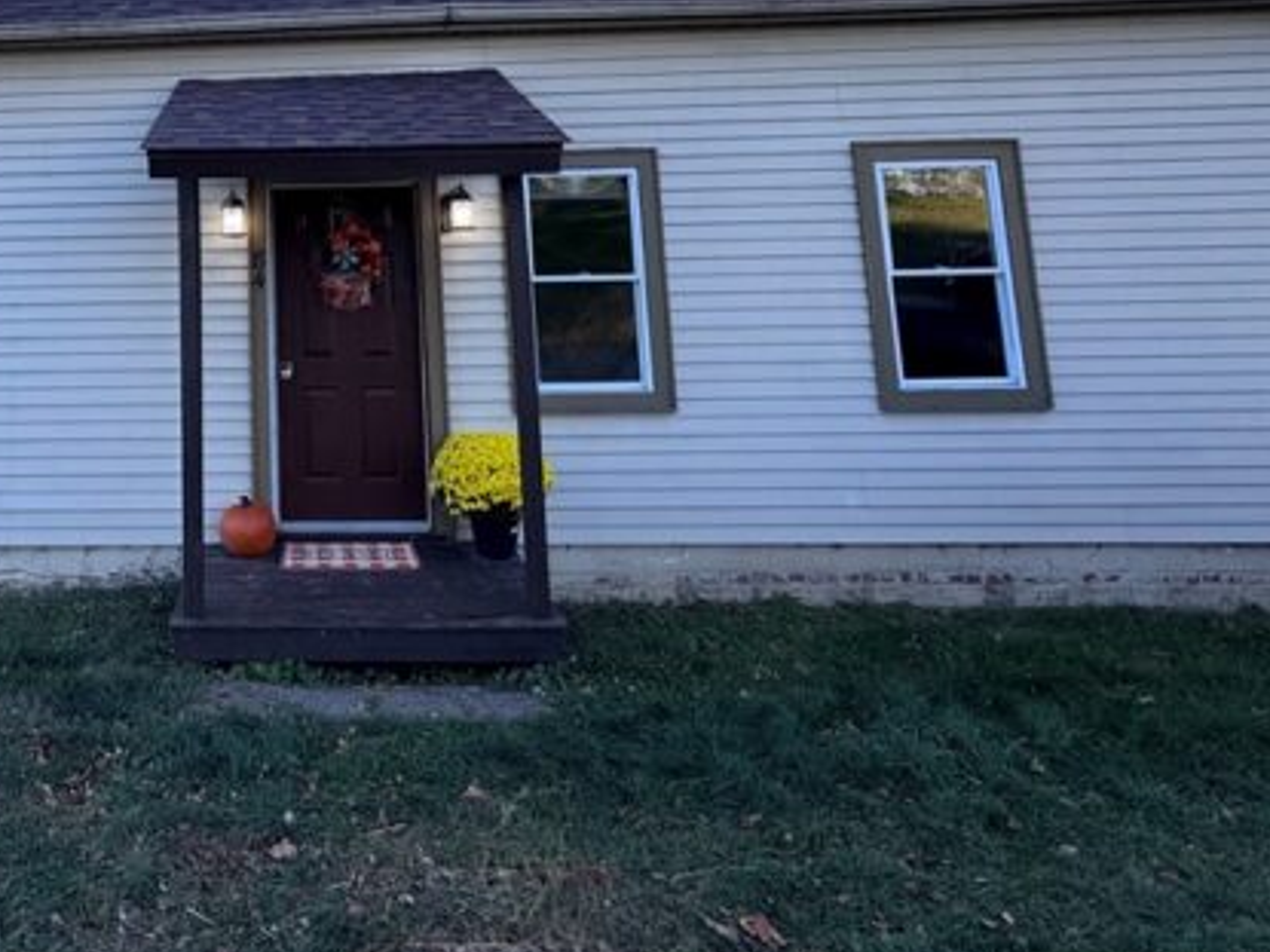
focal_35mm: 27
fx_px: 990
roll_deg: +1.1
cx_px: 248
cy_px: 104
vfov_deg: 46.6
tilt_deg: +8.6
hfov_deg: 60.0
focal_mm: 2.22
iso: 40
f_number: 2.2
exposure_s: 1/256
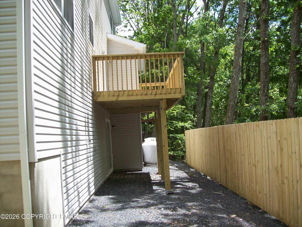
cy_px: 114
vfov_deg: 39.7
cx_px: 151
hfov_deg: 51.4
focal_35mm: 36
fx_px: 314
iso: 80
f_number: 2.7
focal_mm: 6
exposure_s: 1/490
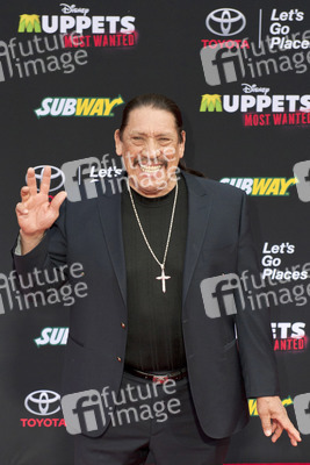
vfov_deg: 28.8
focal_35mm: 70
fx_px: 903
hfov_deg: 19.5
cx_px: 155
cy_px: 232
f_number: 5.6
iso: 320
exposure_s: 1/400
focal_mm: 70
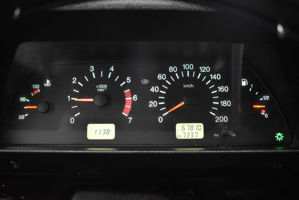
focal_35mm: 34
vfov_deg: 38.4
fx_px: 287
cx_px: 150
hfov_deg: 55.1
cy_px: 100
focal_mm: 23
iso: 4000
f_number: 3.8
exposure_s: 1/40
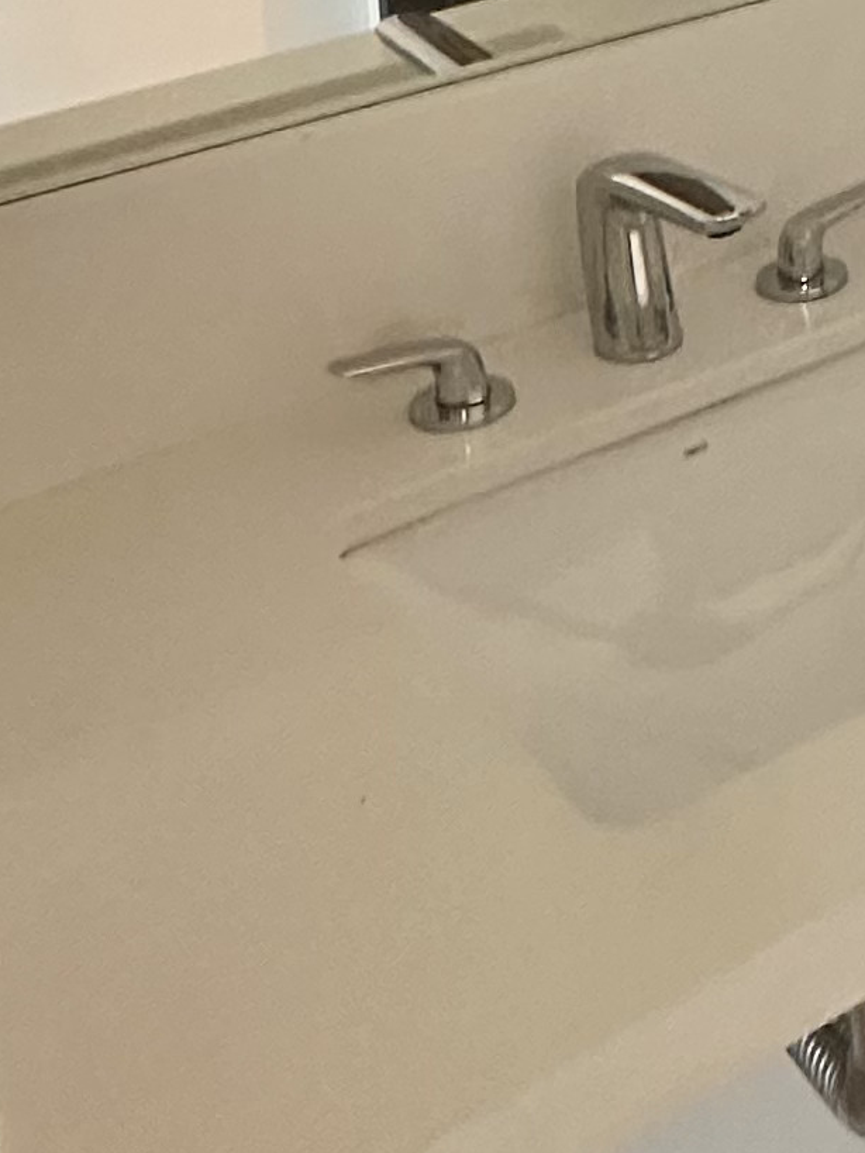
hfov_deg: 19.3
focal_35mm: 69
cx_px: 1196
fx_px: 2298
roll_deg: +1.0
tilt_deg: -11.0
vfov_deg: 24.9
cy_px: -297
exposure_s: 1/50
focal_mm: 2.22
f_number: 2.2
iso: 500
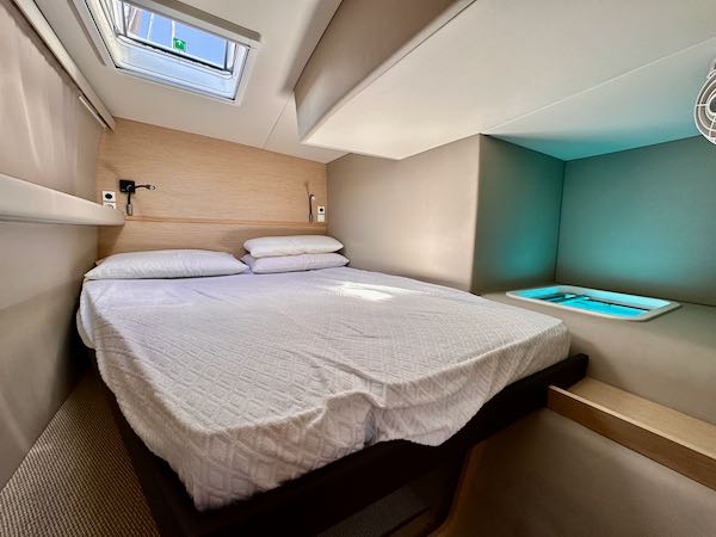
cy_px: 268
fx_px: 290
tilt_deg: -6.6
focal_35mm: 14
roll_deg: -2.7
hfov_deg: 102.1
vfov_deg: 85.7
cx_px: 358
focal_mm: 2.22
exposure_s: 1/99
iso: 64
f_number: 2.2
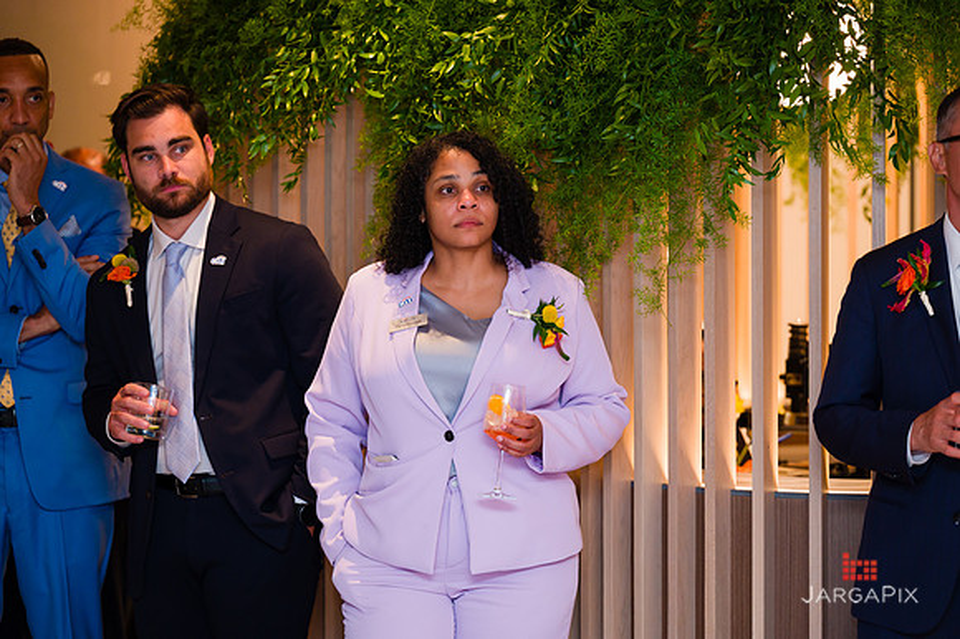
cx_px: 480
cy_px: 320
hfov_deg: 17.0
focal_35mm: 121
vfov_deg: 11.4
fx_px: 3214
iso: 800
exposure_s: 1/160
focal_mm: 120
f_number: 3.2
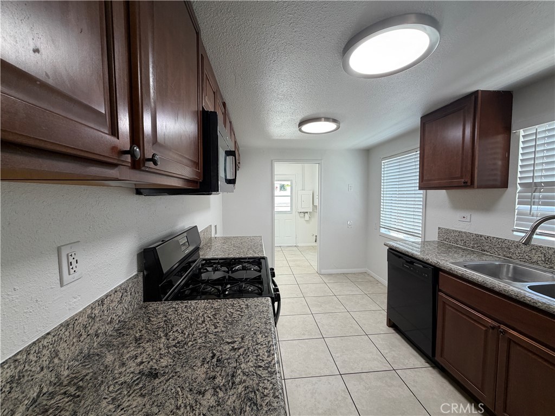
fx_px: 224
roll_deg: +0.6
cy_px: 208
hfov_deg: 102.1
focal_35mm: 14
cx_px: 278
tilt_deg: -3.1
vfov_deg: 85.7
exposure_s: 1/120
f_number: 2.2
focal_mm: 2.22
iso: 160
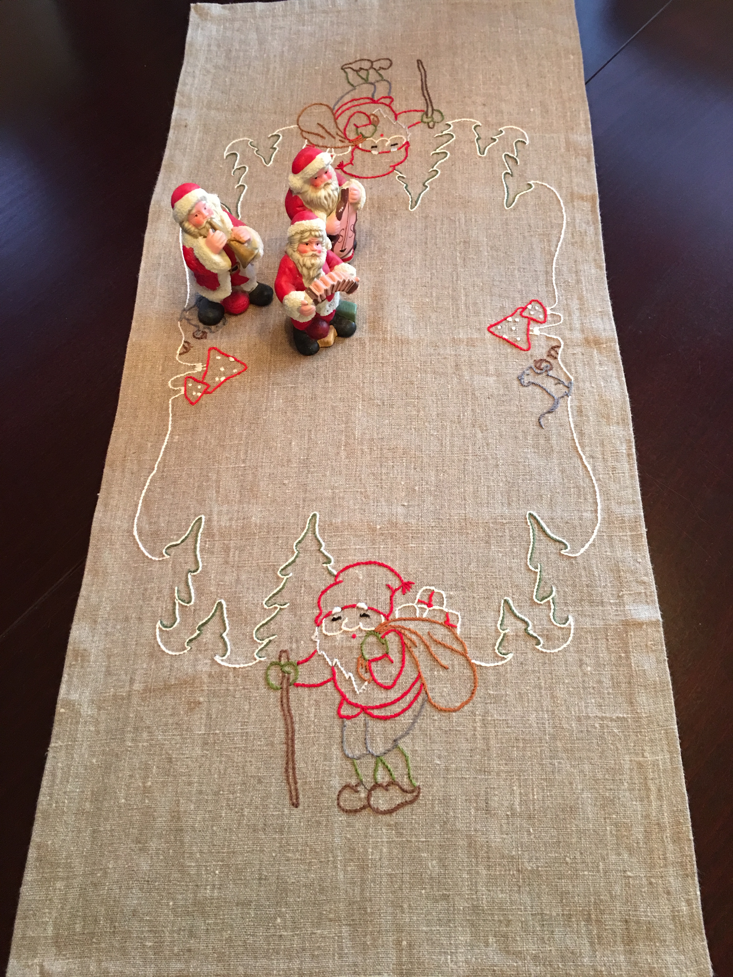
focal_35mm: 29
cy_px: 488
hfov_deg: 48.2
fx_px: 819
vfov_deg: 61.7
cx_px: 366
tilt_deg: -62.3
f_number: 2.2
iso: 100
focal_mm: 4.15
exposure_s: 1/8
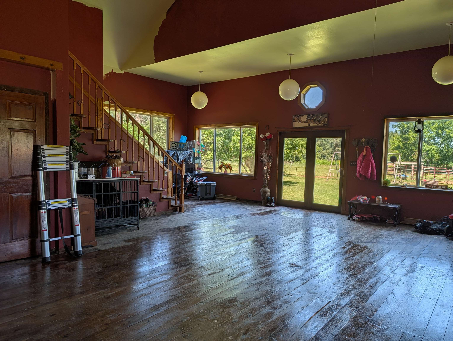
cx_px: 226
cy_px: 170
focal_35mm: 24
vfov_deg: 56.9
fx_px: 315
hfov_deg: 71.5
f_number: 1.68
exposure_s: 1/744
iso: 21
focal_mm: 6.9
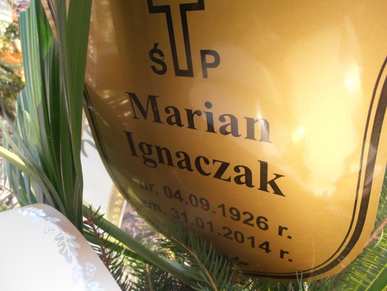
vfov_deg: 56.8
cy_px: 146
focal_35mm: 24
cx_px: 194
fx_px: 268
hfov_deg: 71.6
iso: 80
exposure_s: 1/60
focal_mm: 4.2
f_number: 3
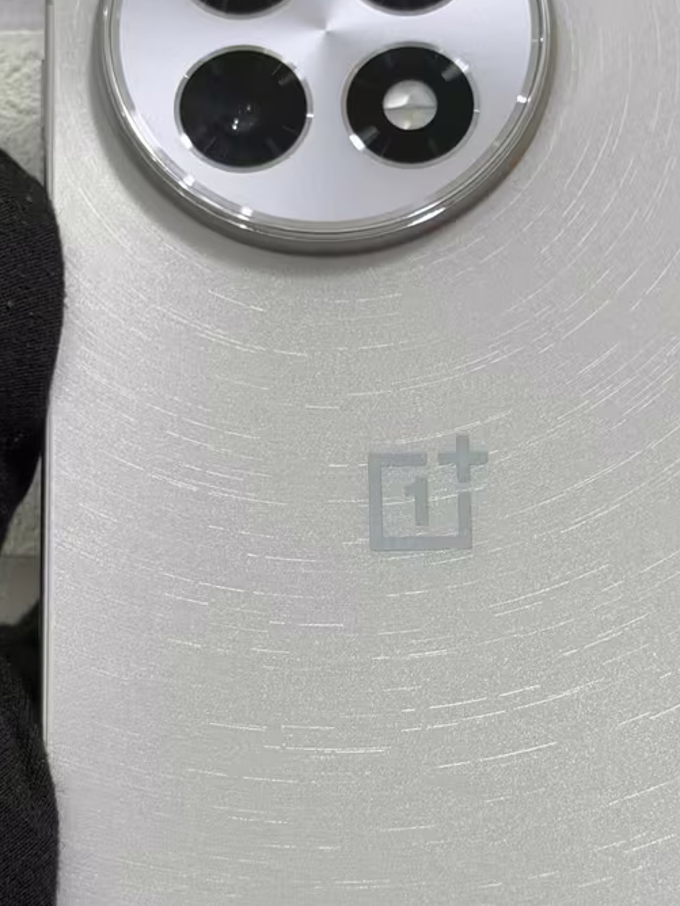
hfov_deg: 12.9
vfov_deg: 17.1
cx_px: 369
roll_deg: +0.1
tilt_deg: +3.8
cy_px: 548
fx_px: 3012
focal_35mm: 115
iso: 50
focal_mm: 6.76
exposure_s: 1/50
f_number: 1.78
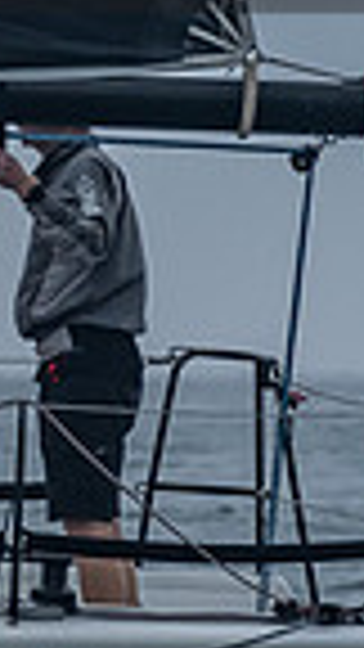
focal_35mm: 1551
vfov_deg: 1.4
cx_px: -1096
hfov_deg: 0.8
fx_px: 26613
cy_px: -134
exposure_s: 1/1600
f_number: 6.3
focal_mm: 200
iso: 320
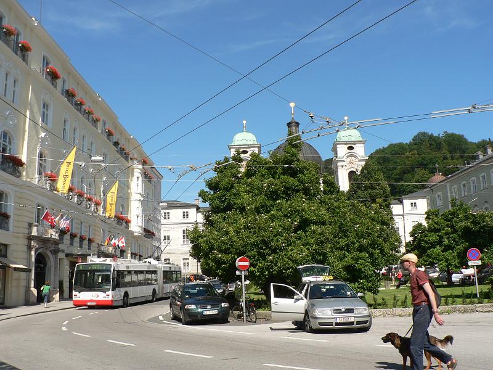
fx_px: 513
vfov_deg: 39.7
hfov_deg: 51.4
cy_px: 185
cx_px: 246
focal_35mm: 36
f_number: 5
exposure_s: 1/400
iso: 80
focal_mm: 6
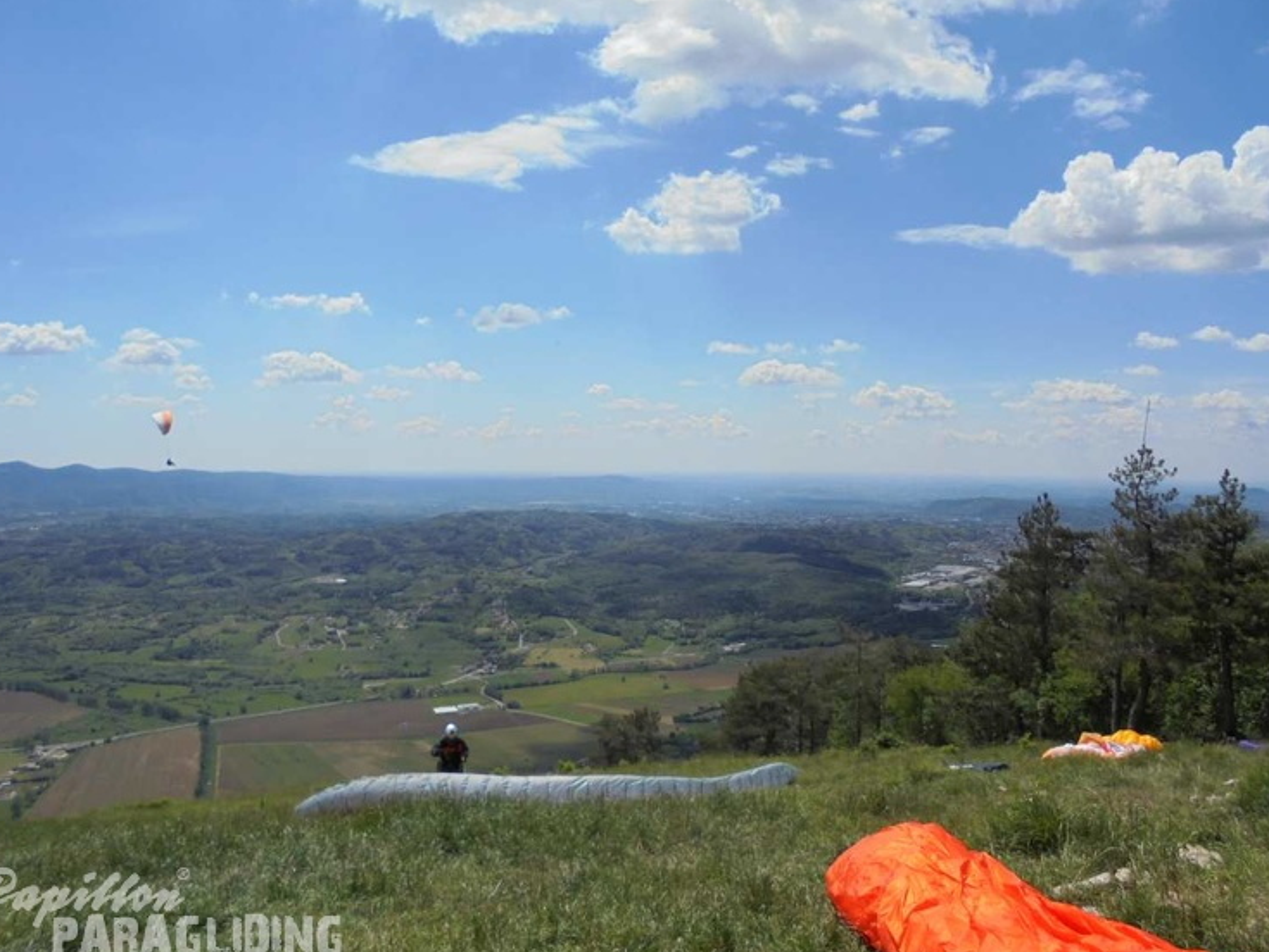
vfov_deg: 49.8
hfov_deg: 63.4
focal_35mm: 28
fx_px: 1027
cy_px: 450
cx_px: 661
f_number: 11.5
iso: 100
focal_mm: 4.6
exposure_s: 1/250
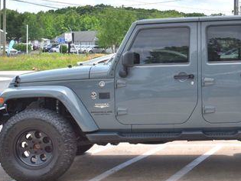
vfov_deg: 18.6
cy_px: 56
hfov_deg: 24.3
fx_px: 550
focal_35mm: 79
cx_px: 193
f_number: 11
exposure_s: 1/500
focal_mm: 27
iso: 400
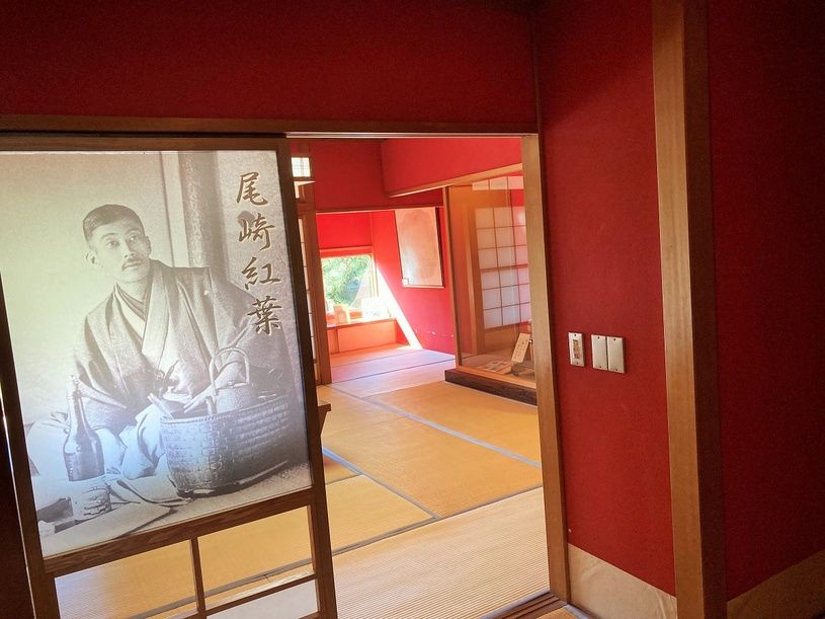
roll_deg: +4.5
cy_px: 310
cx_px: 412
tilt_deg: -5.3
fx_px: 667
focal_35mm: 28
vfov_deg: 49.7
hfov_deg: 63.5
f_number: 1.8
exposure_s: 1/50
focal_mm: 3.99
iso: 50
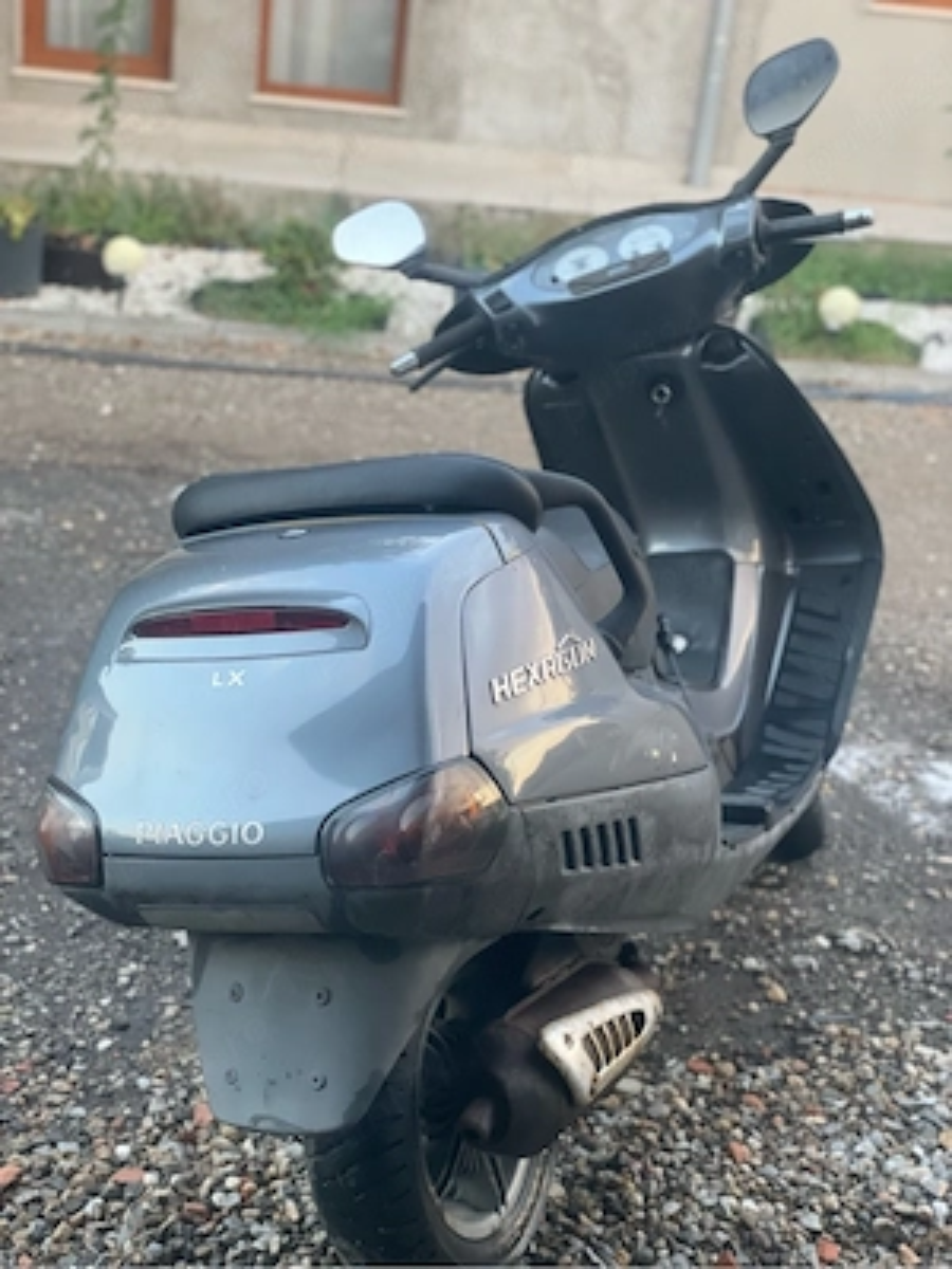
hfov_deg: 28.0
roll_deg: -5.9
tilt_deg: -19.6
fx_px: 1907
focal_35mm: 52
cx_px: 476
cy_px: 634
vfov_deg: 36.8
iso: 250
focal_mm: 6
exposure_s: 1/119
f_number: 2
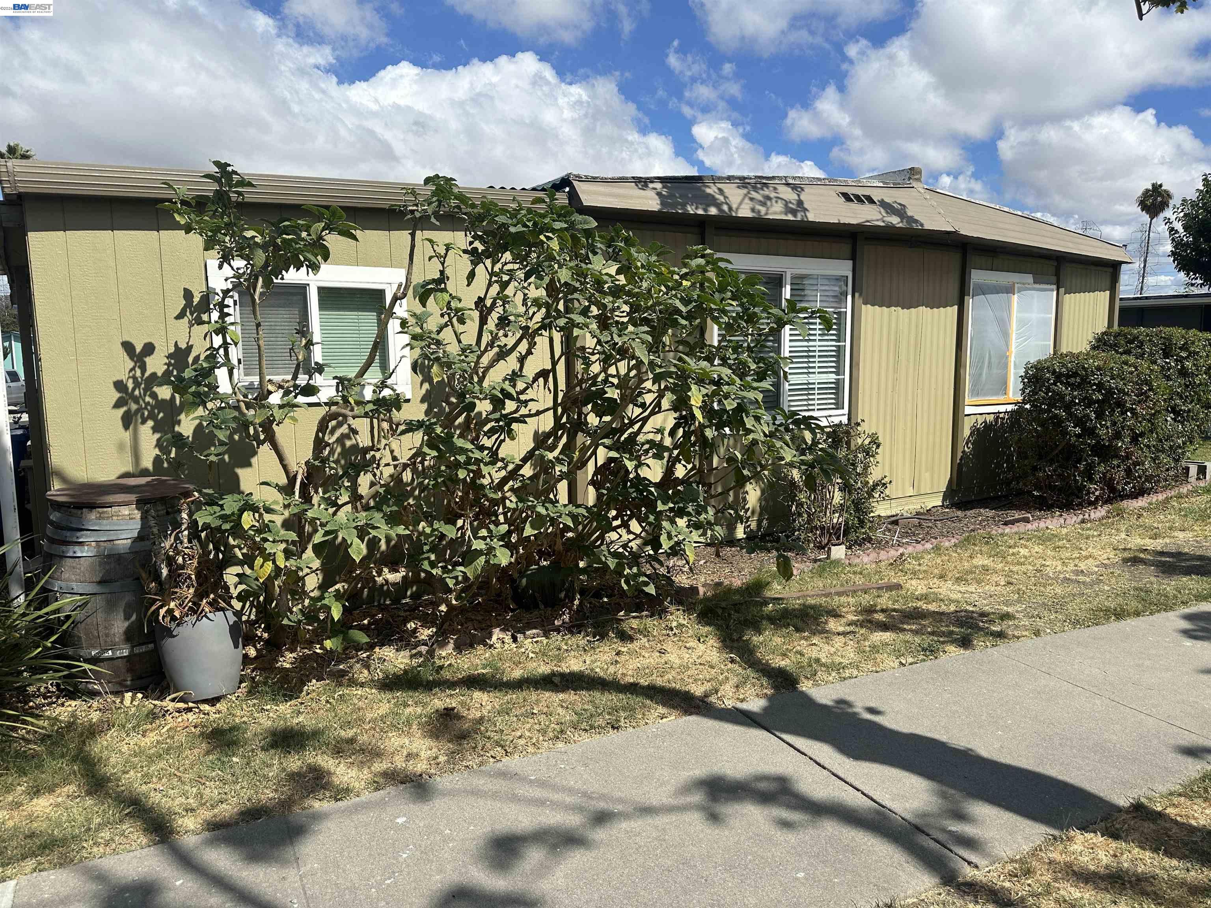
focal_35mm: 24
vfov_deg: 56.8
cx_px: 606
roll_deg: +0.4
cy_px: 454
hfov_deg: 71.6
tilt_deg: -7.4
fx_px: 840
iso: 80
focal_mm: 6.86
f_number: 1.78
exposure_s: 1/5525
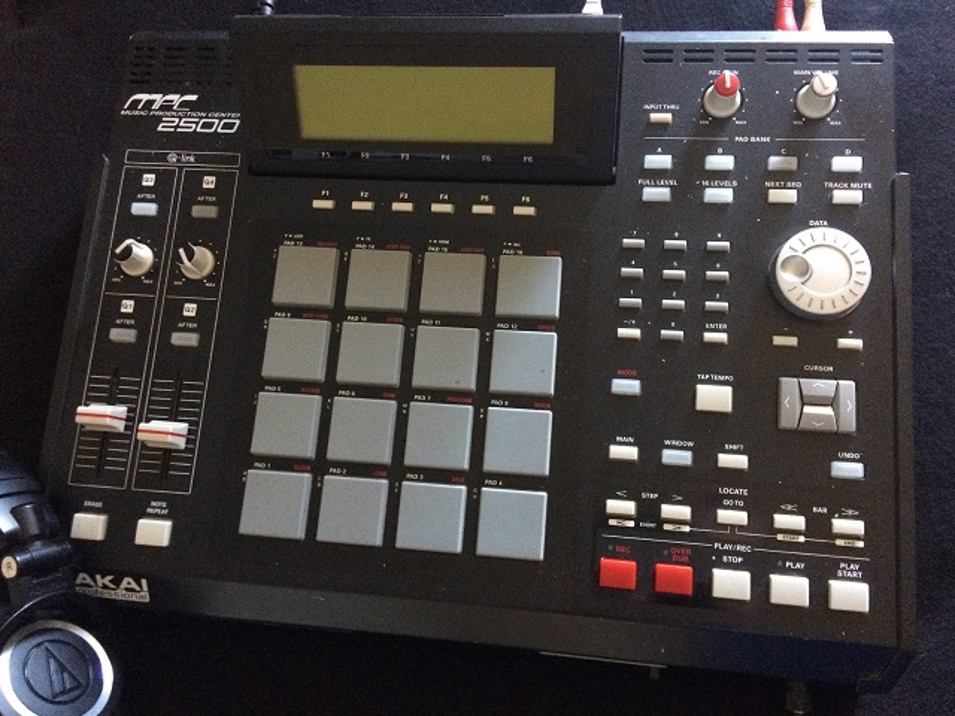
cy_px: 358
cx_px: 478
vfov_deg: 48.2
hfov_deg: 61.7
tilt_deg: -73.7
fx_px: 800
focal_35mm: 29
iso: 400
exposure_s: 1/17
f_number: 2.2
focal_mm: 4.15
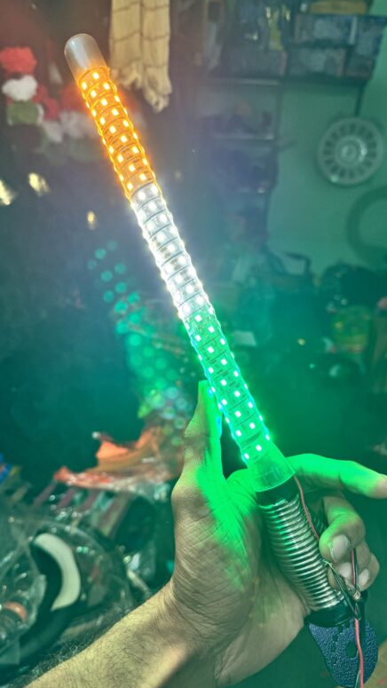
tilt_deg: -22.3
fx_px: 493
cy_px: 350
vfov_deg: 69.9
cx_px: 181
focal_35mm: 27
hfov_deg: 42.9
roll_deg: -2.2
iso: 64
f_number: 1.78
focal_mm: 6.76
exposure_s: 1/100
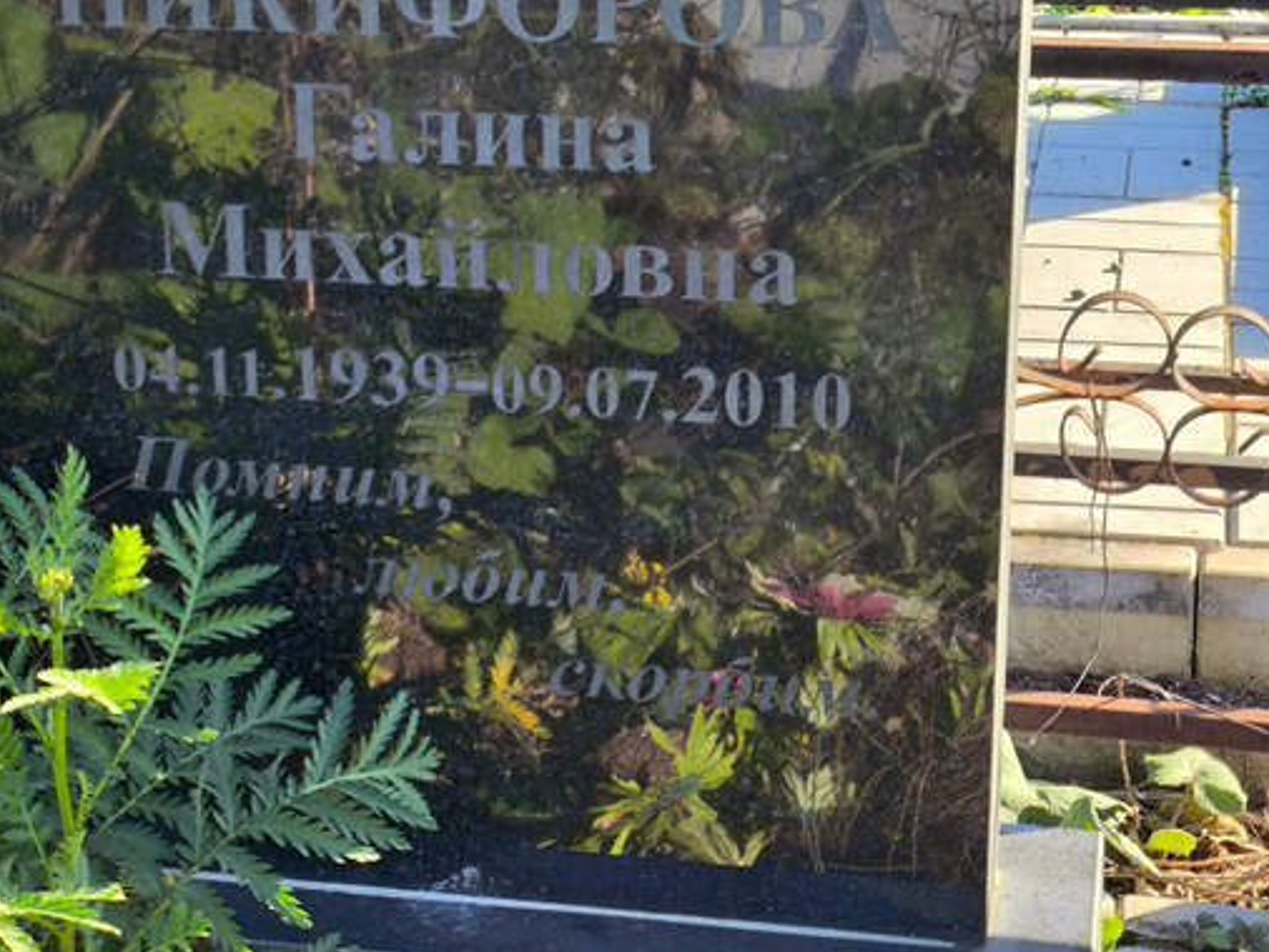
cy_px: 306
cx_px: 475
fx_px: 2897
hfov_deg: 24.6
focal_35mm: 79
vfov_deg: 18.6
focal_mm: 4.71
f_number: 1.7
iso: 50
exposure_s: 1/396
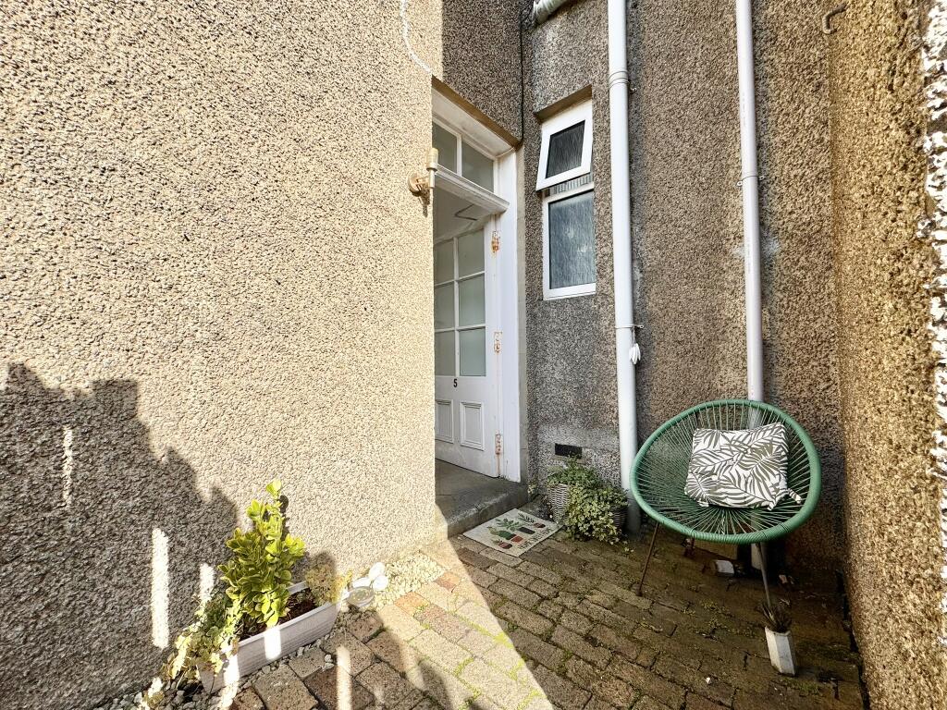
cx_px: 474
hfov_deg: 102.1
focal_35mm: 14
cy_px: 355
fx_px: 383
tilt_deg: +1.1
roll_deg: +1.1
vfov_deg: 85.7
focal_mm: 2.22
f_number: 2.2
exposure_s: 1/1094
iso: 50
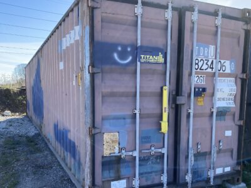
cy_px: 94
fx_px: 189
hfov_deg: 67.3
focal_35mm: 26
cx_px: 126
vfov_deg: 53.1
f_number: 1.8
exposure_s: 1/864
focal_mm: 4.25
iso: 32
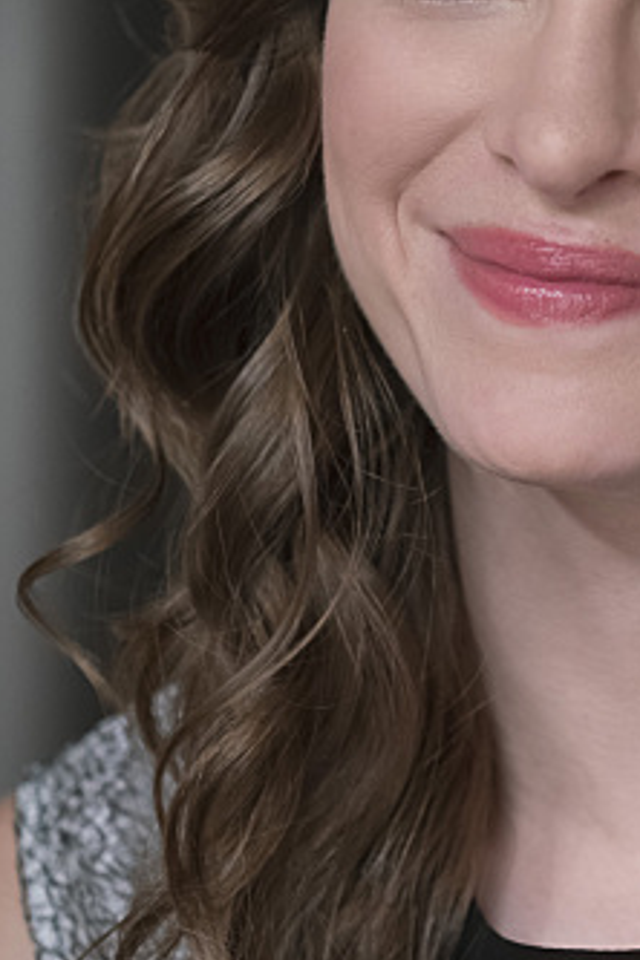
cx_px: 574
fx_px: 12826
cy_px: 343
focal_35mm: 481
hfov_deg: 2.9
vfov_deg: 4.3
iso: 3200
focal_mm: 200
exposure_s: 1/320
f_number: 4
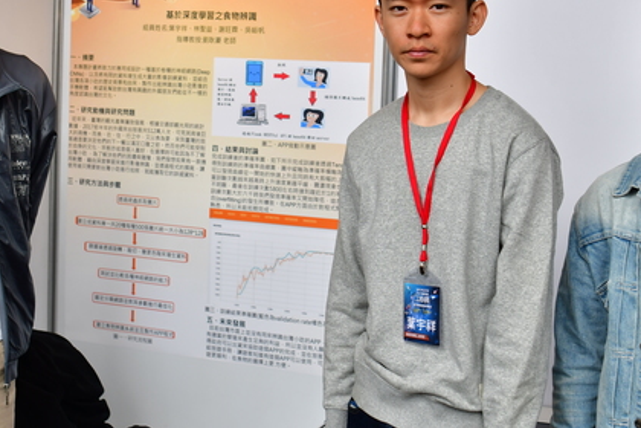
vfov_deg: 22.4
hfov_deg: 33.4
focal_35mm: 60
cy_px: 112
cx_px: 331
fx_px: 1068
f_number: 2.8
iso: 100
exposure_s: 1/500
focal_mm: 24
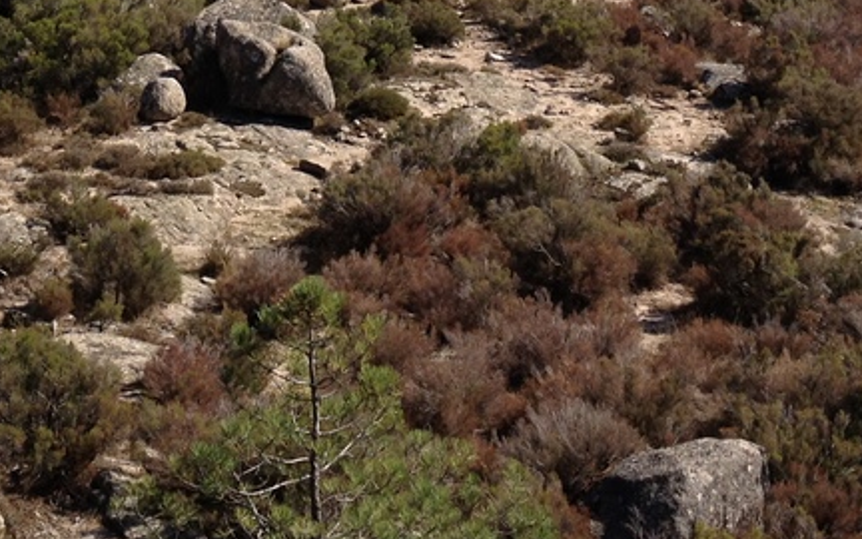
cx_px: 223
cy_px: -172
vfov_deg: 12.3
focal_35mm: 103
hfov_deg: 20.1
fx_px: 2420
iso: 64
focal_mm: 4.28
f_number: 2.4
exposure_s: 1/1255
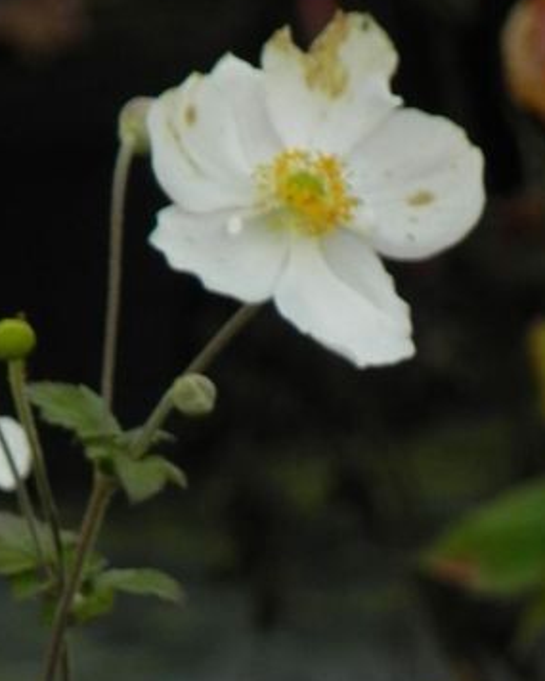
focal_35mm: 1054
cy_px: 643
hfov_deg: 1.5
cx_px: 102
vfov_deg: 1.8
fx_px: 21242
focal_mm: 85.6
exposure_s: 1/160
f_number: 5
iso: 160
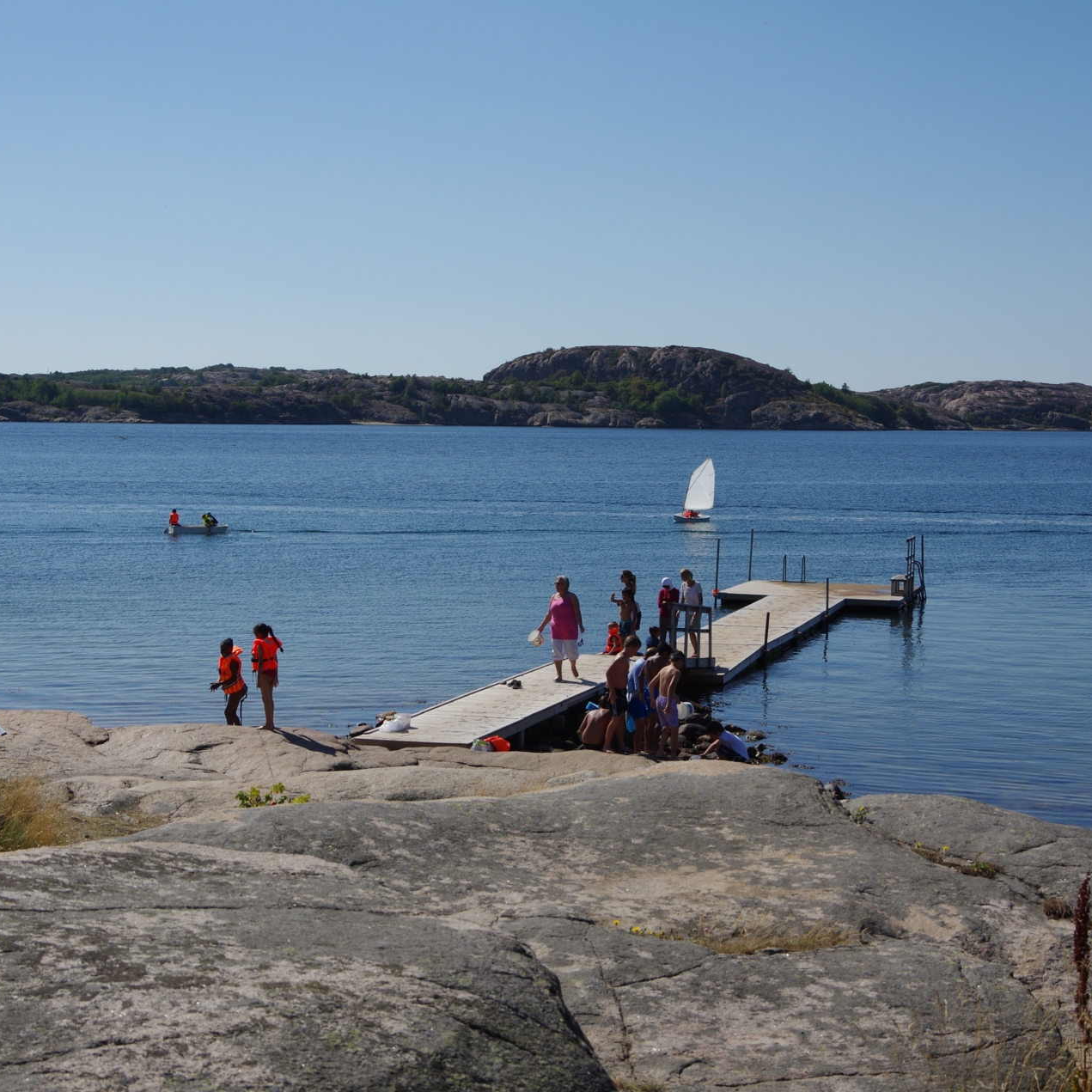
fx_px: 2106
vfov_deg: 29.1
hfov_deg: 29.1
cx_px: 527
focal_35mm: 59
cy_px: 548
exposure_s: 1/400
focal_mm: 31
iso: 100
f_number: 10
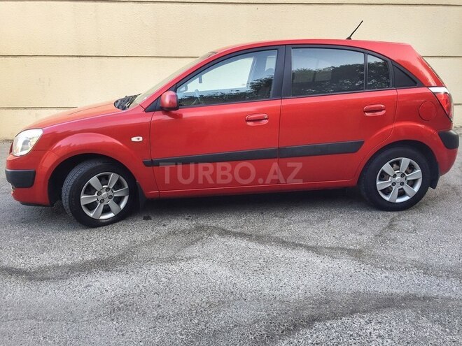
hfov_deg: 61.7
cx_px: 231
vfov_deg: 48.2
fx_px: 387
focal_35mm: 29
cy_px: 173
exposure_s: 1/50
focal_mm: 4.15
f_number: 2.2
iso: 32
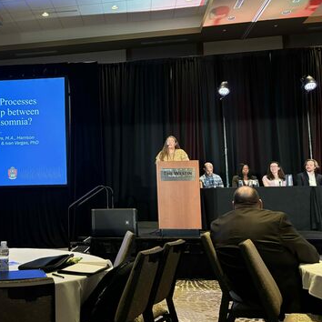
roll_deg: +1.0
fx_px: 410
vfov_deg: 42.8
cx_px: 57
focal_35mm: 39
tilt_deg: +4.8
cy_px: 153
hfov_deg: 40.8
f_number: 1.6
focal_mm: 5.96
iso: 400
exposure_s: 1/60
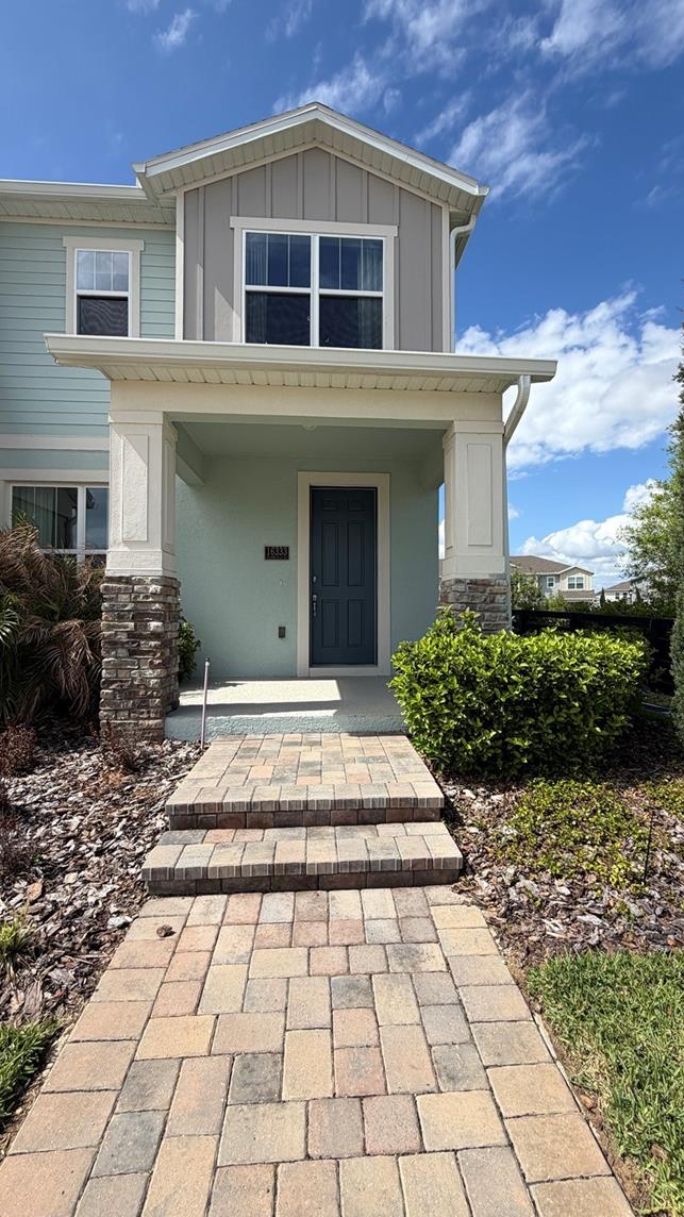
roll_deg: -0.5
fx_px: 516
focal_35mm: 16
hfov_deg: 67.0
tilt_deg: +2.5
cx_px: 360
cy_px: 604
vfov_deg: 99.4
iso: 20
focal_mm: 2.22
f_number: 2.2
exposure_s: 1/914
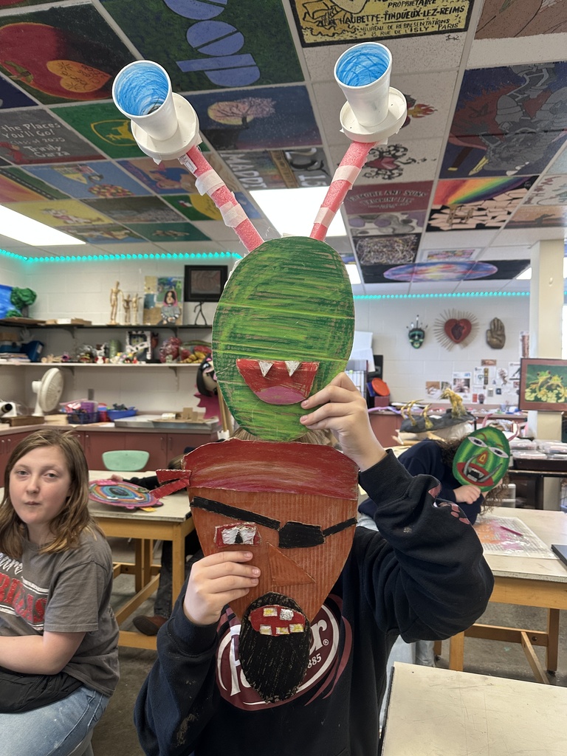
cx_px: 284
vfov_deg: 71.6
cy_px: 378
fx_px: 524
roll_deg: -1.0
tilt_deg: -0.8
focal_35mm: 24
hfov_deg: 56.8
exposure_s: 1/60
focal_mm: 6.86
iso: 200
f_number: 1.78
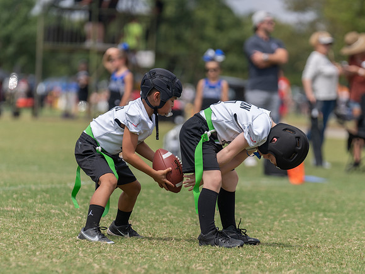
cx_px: 196
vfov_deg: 5.4
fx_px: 2892
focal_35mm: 274
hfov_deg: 7.2
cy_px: 168
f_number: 3.5
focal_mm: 200
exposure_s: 1/1600
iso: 100
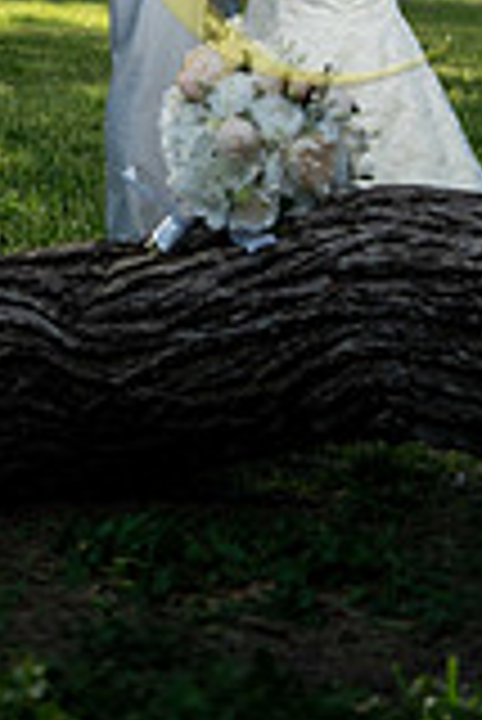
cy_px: -243
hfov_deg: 13.6
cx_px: 261
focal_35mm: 101
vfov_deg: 18.6
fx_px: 2024
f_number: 2
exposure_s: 1/2500
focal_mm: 36
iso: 200
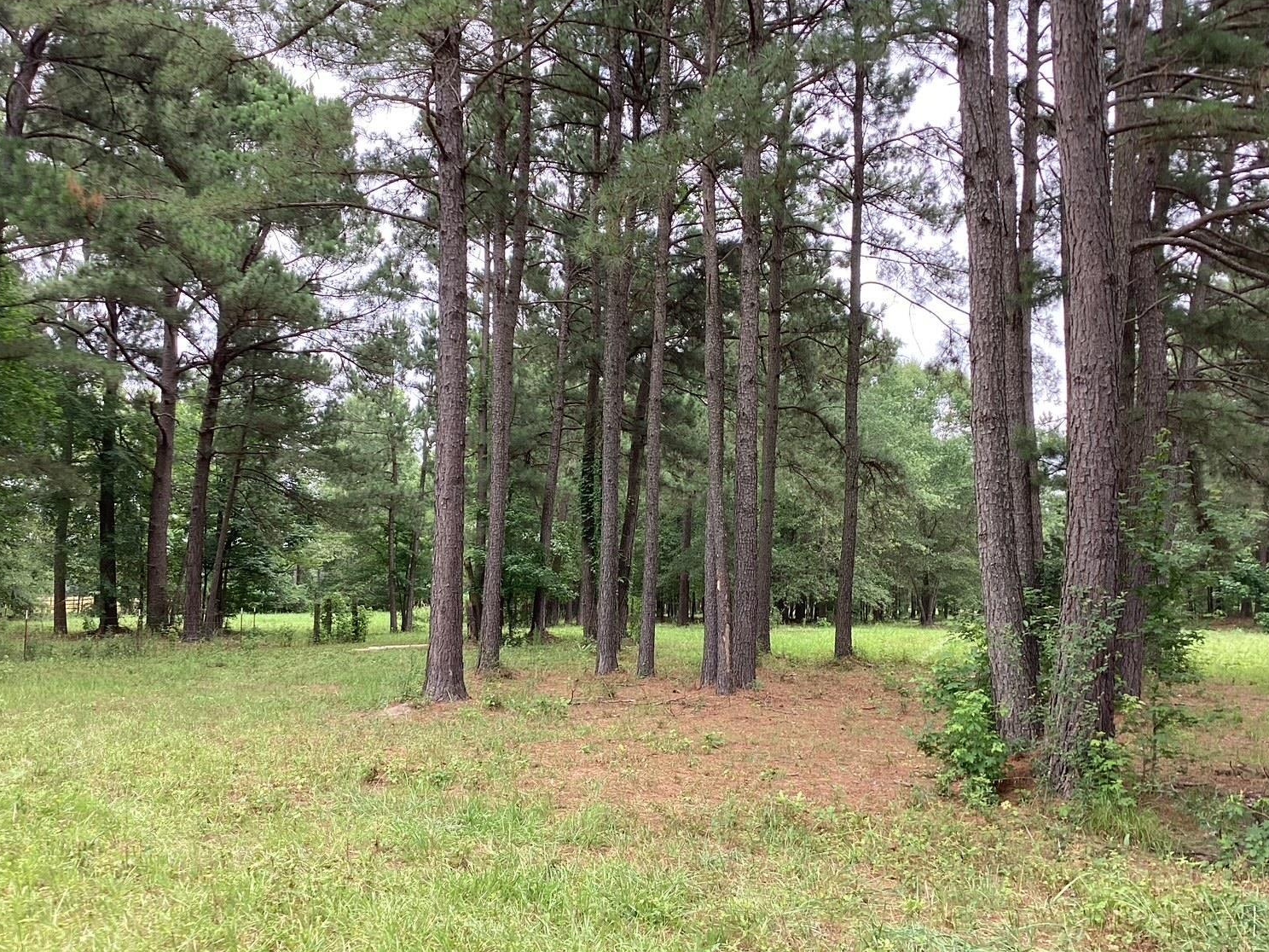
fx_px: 1246
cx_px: 663
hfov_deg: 53.9
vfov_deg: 41.8
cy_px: 451
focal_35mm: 34
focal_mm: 3.3
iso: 25
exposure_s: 1/154
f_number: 2.4
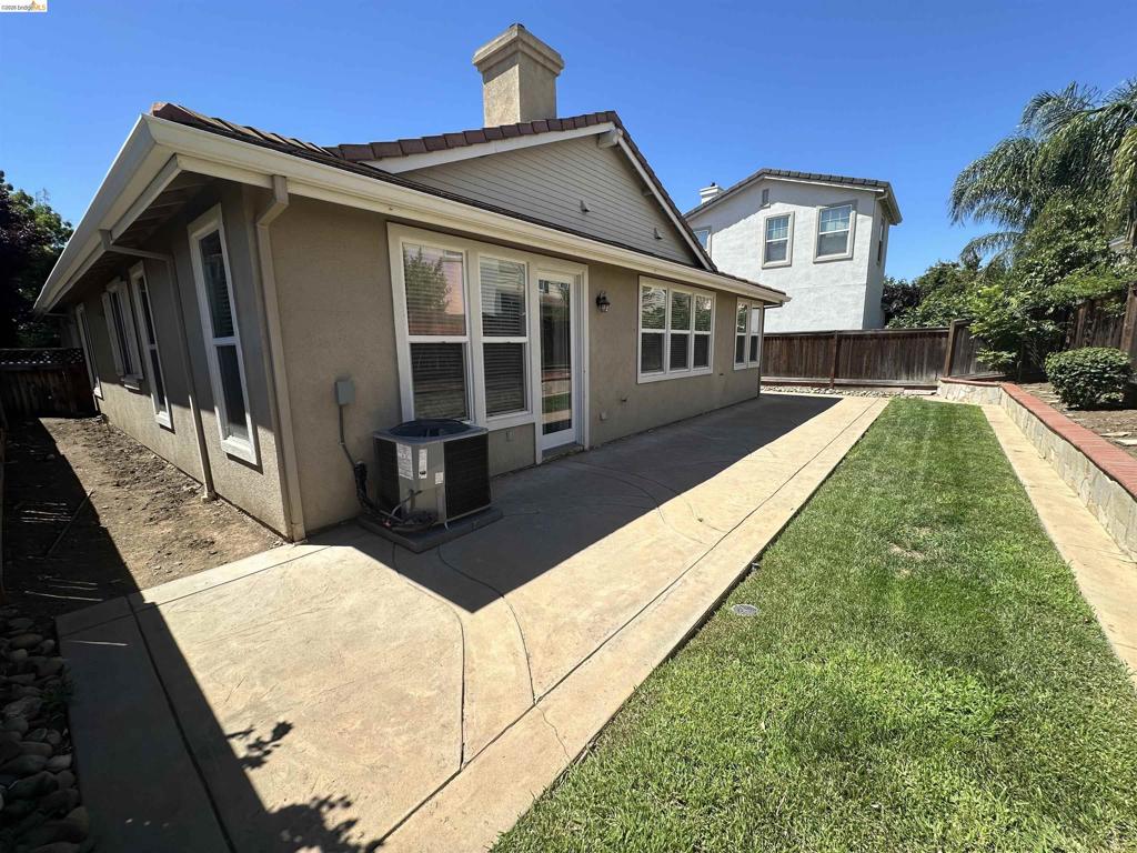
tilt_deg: -10.1
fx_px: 460
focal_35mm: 14
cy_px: 426
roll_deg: +0.3
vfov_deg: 85.7
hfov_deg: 102.1
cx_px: 568
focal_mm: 2.22
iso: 50
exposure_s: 1/1304
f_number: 2.2
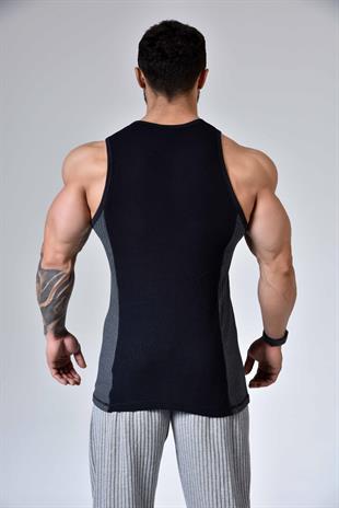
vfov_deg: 23.9
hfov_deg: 16.1
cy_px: 254
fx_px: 1199
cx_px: 170
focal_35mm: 85
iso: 200
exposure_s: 1/100
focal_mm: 85
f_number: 11
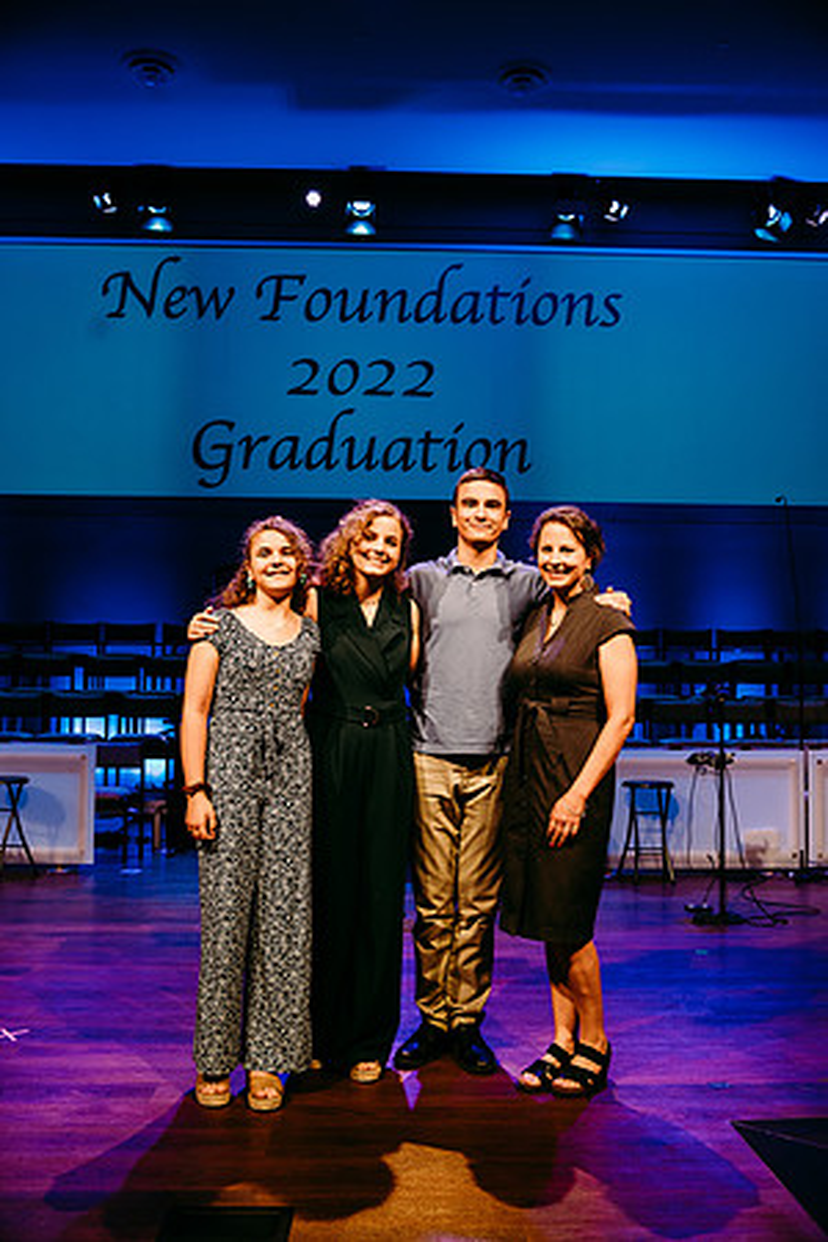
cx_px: 414
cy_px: 621
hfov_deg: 41.1
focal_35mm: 32
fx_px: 1104
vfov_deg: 58.7
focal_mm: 32
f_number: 4
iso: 1000
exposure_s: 1/200
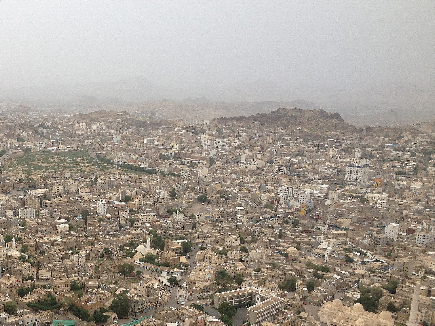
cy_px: 214
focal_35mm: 52
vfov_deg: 27.9
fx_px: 653
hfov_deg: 36.1
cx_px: 119
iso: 64
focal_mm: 4.28
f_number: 2.4
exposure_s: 1/250
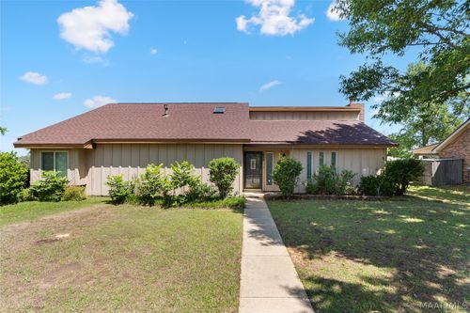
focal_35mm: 16
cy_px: 156
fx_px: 215
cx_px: 235
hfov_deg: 95.0
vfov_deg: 72.0
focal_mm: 11
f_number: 6.3
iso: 320
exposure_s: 1/250
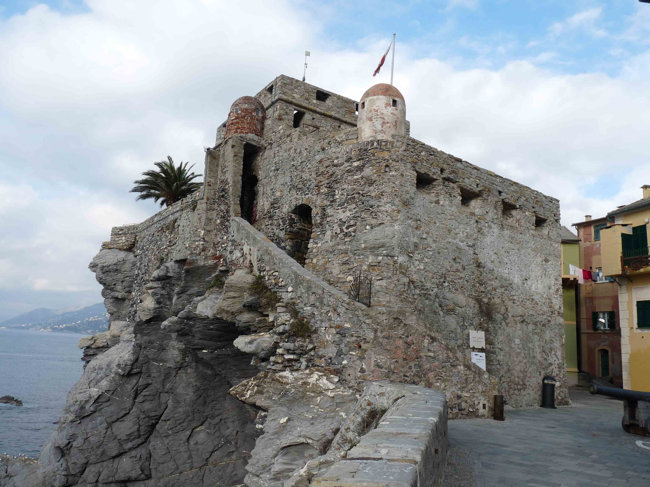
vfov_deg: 51.4
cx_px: 325
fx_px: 507
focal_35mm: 27
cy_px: 244
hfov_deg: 65.3
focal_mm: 4.8
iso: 100
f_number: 5.6
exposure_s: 1/250
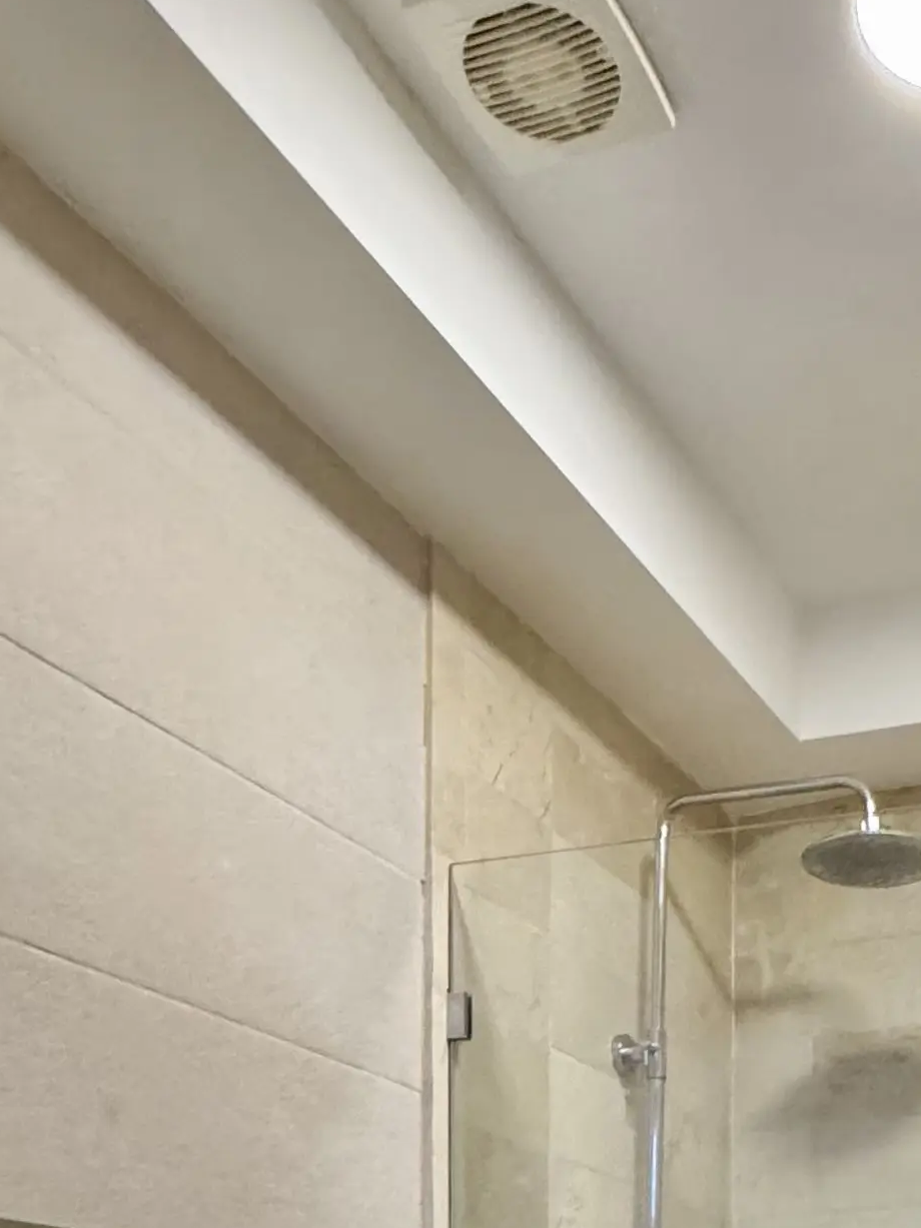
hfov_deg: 29.4
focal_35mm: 46
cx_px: 931
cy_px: 1482
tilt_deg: -1.0
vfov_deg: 33.4
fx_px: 1632
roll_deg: +0.6
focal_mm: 2.22
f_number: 2.2
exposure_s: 1/60
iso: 400
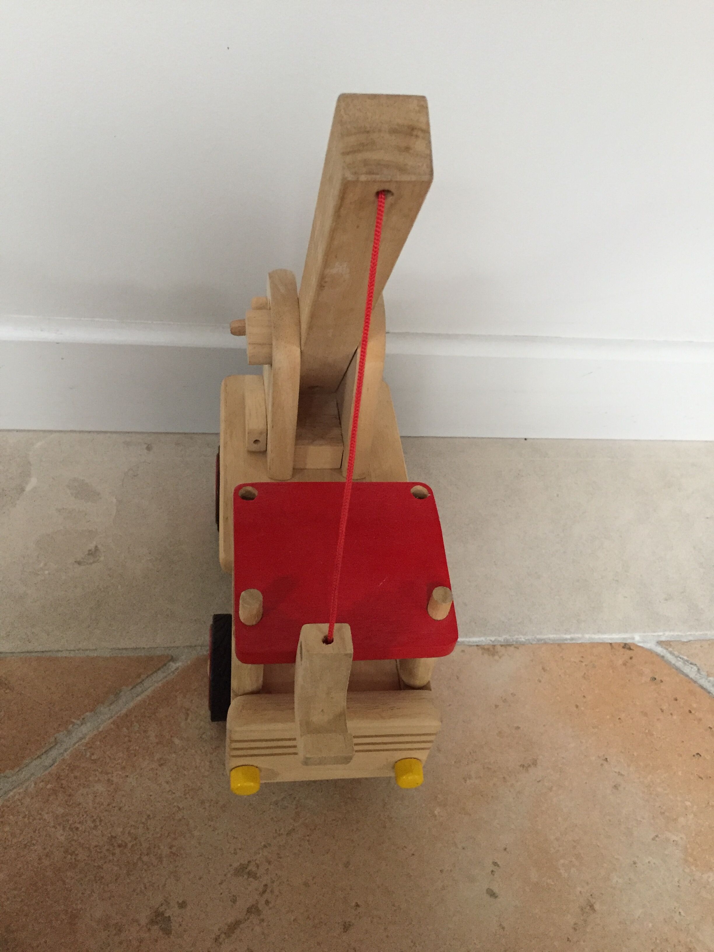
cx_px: 357
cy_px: 476
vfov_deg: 61.7
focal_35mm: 29
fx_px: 798
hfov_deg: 48.2
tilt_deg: -46.5
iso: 320
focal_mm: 4.15
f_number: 2.2
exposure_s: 1/33
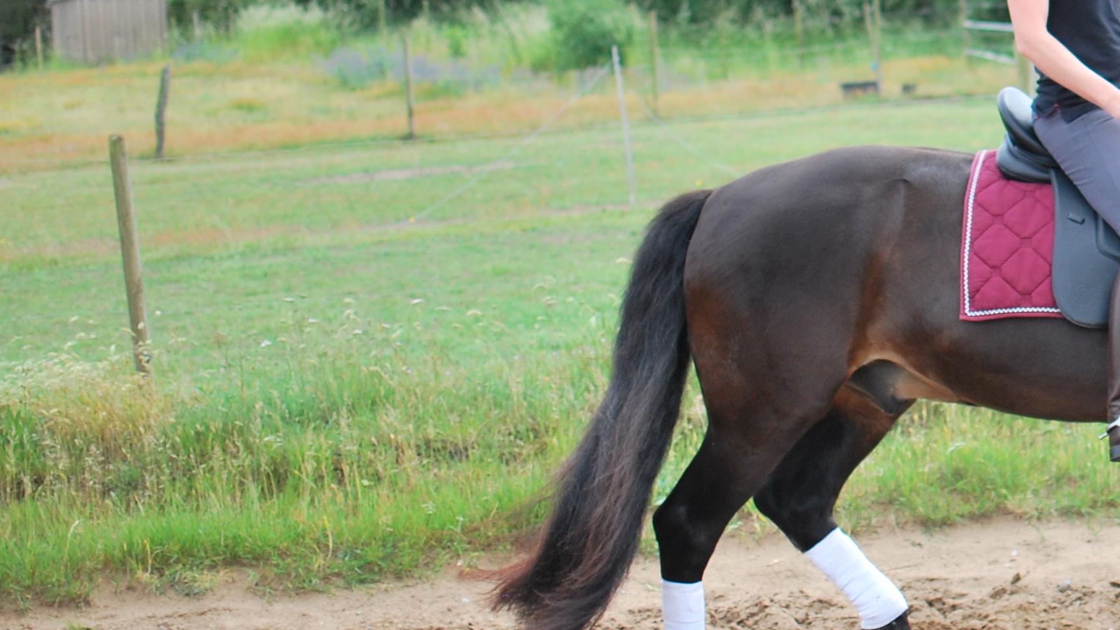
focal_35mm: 124
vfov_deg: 9.8
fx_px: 3688
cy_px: 222
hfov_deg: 16.7
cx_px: 1236
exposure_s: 1/3200
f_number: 1.8
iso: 200
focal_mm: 35
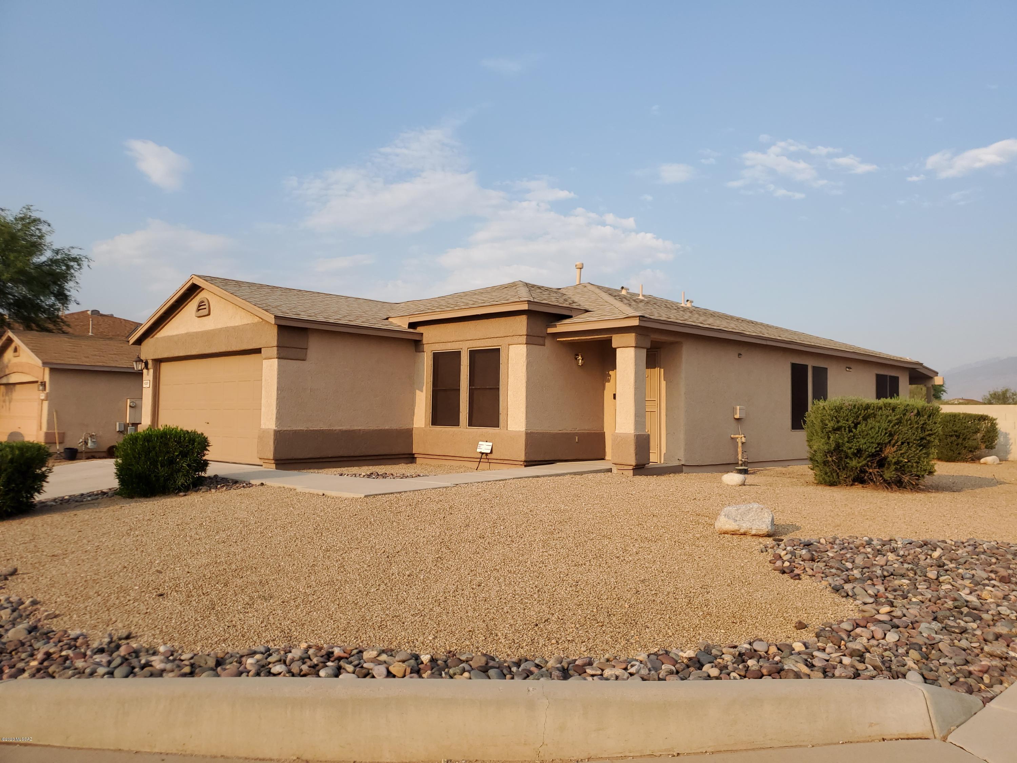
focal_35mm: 26
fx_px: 764
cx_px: 508
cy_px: 382
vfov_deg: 53.1
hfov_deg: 67.3
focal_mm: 4.3
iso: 50
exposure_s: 1/1735
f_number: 1.5
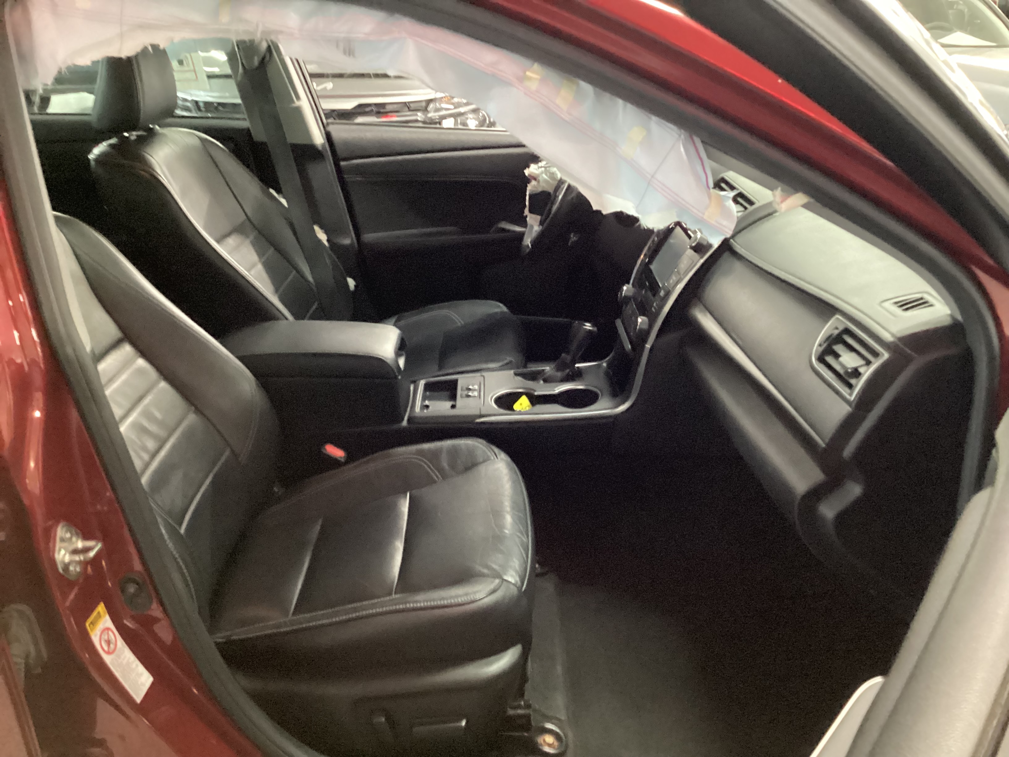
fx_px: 904
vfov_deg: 45.4
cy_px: 378
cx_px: 504
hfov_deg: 58.4
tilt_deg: -25.3
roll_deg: +0.5
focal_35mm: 31
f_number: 2.4
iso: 640
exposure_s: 1/20
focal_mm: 3.3
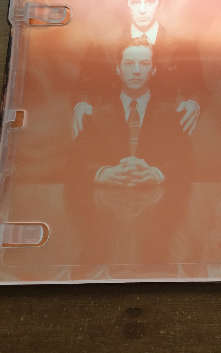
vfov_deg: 34.8
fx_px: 559
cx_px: 292
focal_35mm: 58
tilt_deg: -74.9
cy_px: 118
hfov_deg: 20.3
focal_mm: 4.15
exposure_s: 1/30
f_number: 2.2
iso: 40
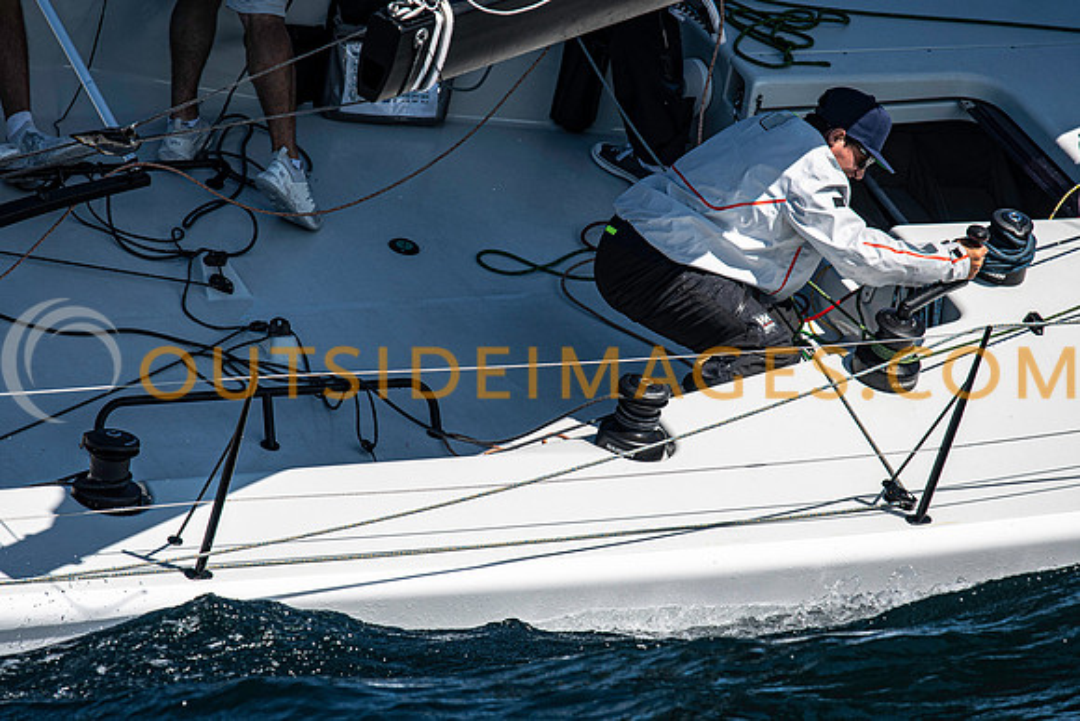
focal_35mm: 450
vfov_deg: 3.1
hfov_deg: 4.6
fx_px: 13503
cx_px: 540
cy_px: 360
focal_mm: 300
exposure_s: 1/3200
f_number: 5
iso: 320
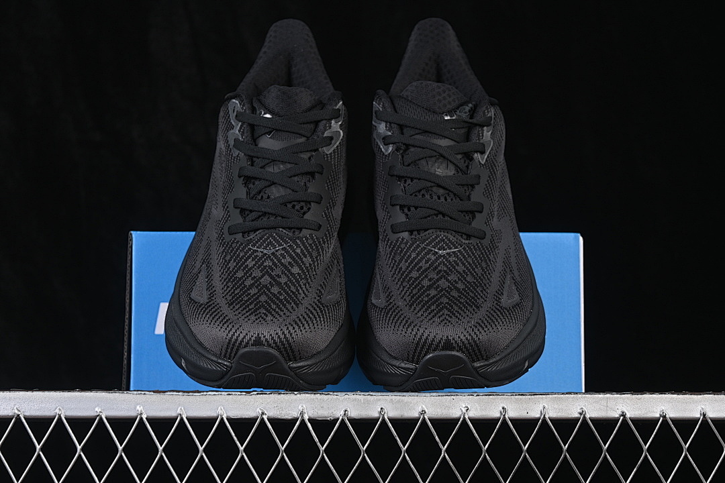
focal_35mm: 75
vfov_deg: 18.2
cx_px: 362
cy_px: 242
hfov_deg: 27.0
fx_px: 1510
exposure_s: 1/60
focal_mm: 50
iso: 160
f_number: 6.3
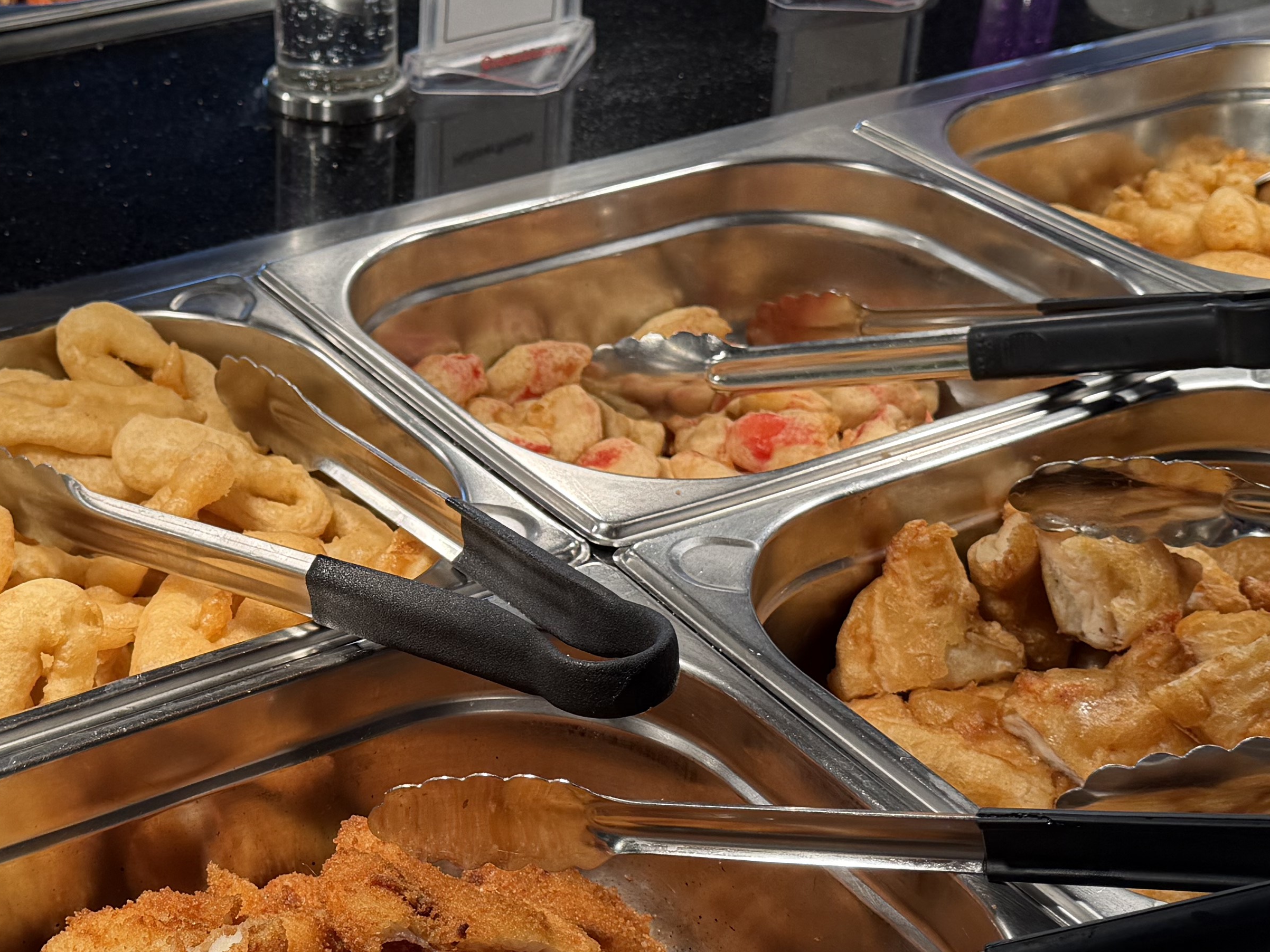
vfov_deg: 25.5
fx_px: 2091
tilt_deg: -32.2
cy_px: 629
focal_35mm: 57
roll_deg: +0.9
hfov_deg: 32.9
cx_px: 276
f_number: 1.78
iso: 80
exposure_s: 1/220
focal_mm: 6.76
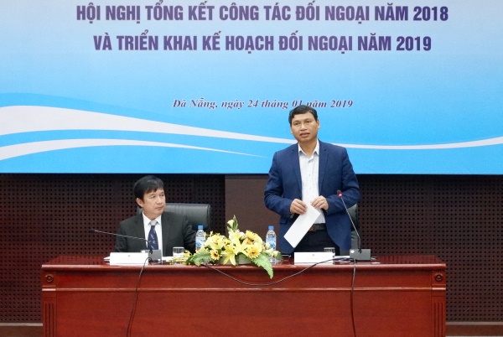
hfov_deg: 30.9
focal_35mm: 65
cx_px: 252
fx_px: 910
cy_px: 168
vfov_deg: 21.0
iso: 6400
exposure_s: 1/140
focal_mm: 43.4
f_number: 5.6
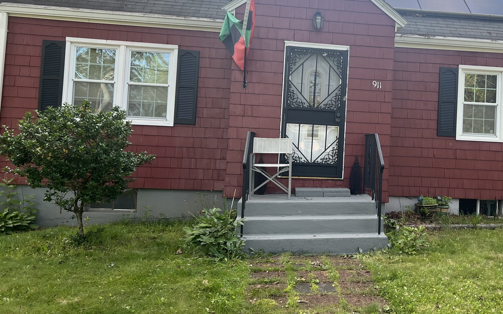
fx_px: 535
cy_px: 119
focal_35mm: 39
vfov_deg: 32.6
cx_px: 354
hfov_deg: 49.1
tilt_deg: +1.8
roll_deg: -2.3
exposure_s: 1/397
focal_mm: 5.7
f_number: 1.5
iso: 50
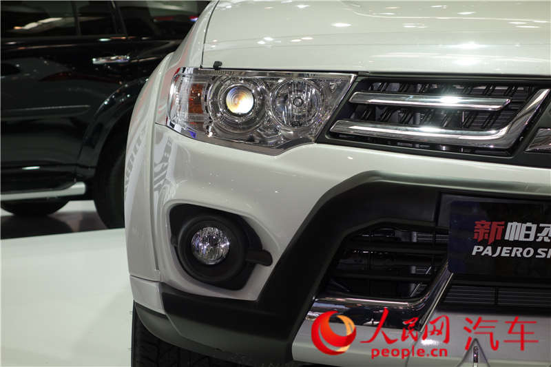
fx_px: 1239
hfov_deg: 25.1
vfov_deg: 16.8
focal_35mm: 81
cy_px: 184
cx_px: 276
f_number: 4.5
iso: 200
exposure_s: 1/100
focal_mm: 30.14
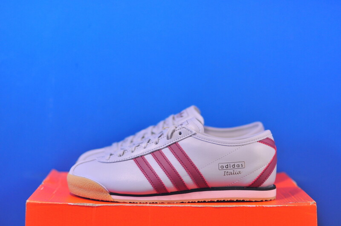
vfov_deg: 18.1
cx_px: 170
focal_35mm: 75
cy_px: 113
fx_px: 709
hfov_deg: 27.0
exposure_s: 1/320
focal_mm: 50
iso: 250
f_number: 2.2
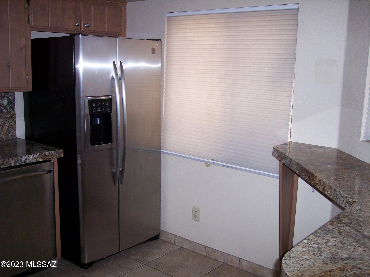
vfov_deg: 36.8
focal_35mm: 39
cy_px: 138
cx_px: 185
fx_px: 417
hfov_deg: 47.9
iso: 140
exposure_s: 1/60
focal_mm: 8
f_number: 2.8
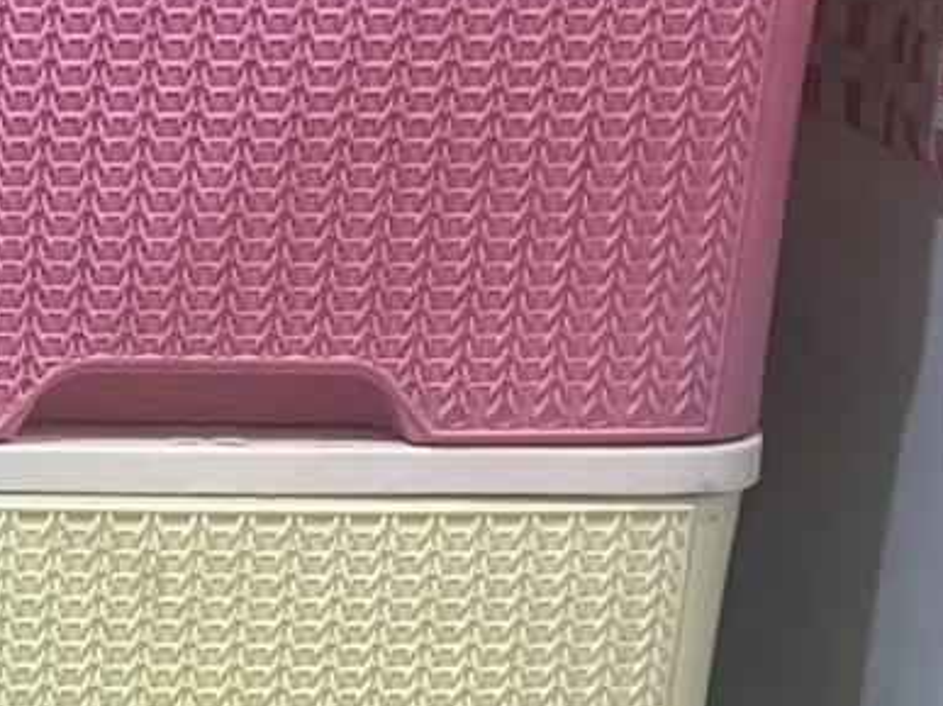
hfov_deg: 42.7
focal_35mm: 43
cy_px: 511
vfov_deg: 33.1
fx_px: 1171
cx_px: 256
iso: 250
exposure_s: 1/60
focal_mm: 5.7
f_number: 1.5
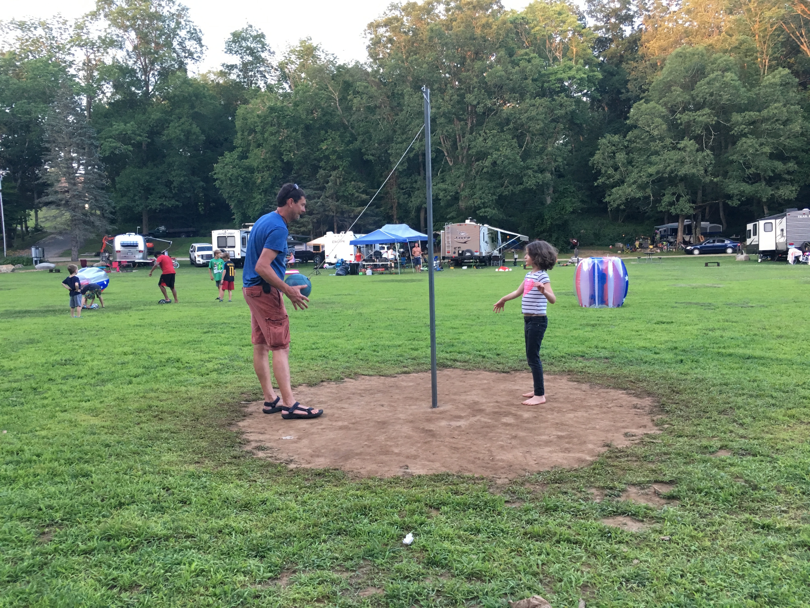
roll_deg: +0.9
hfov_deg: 61.7
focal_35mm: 29
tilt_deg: -4.2
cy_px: 304
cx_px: 405
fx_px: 679
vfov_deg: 48.2
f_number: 2.2
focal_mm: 4.15
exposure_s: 1/30
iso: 40
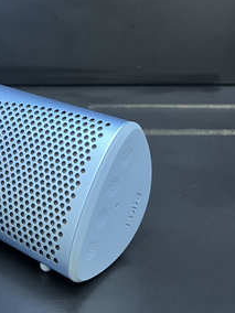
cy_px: 106
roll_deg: +0.3
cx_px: -6
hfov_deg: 25.2
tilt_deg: -19.5
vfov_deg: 34.6
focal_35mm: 55
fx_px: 498
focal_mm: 5.7
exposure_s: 1/50
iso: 320
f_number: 1.5
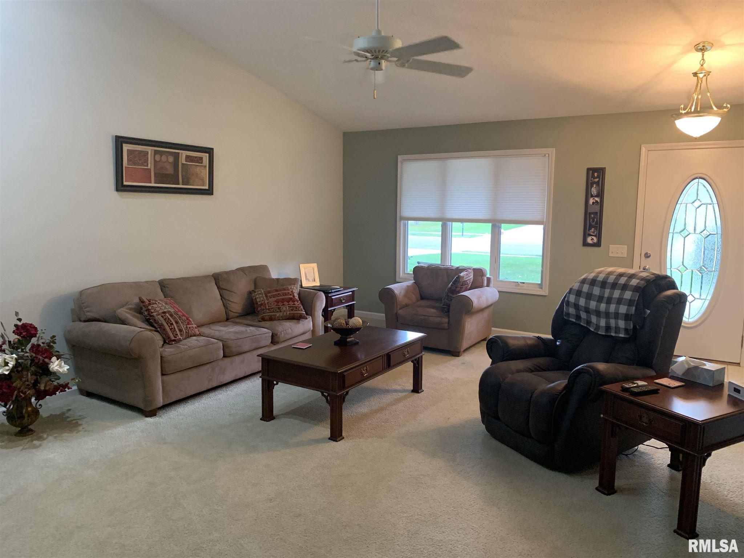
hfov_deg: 67.3
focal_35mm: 26
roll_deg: -0.3
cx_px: 372
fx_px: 559
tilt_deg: -7.2
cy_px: 279
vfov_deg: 53.1
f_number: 1.8
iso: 250
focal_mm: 4.25
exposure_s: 1/40
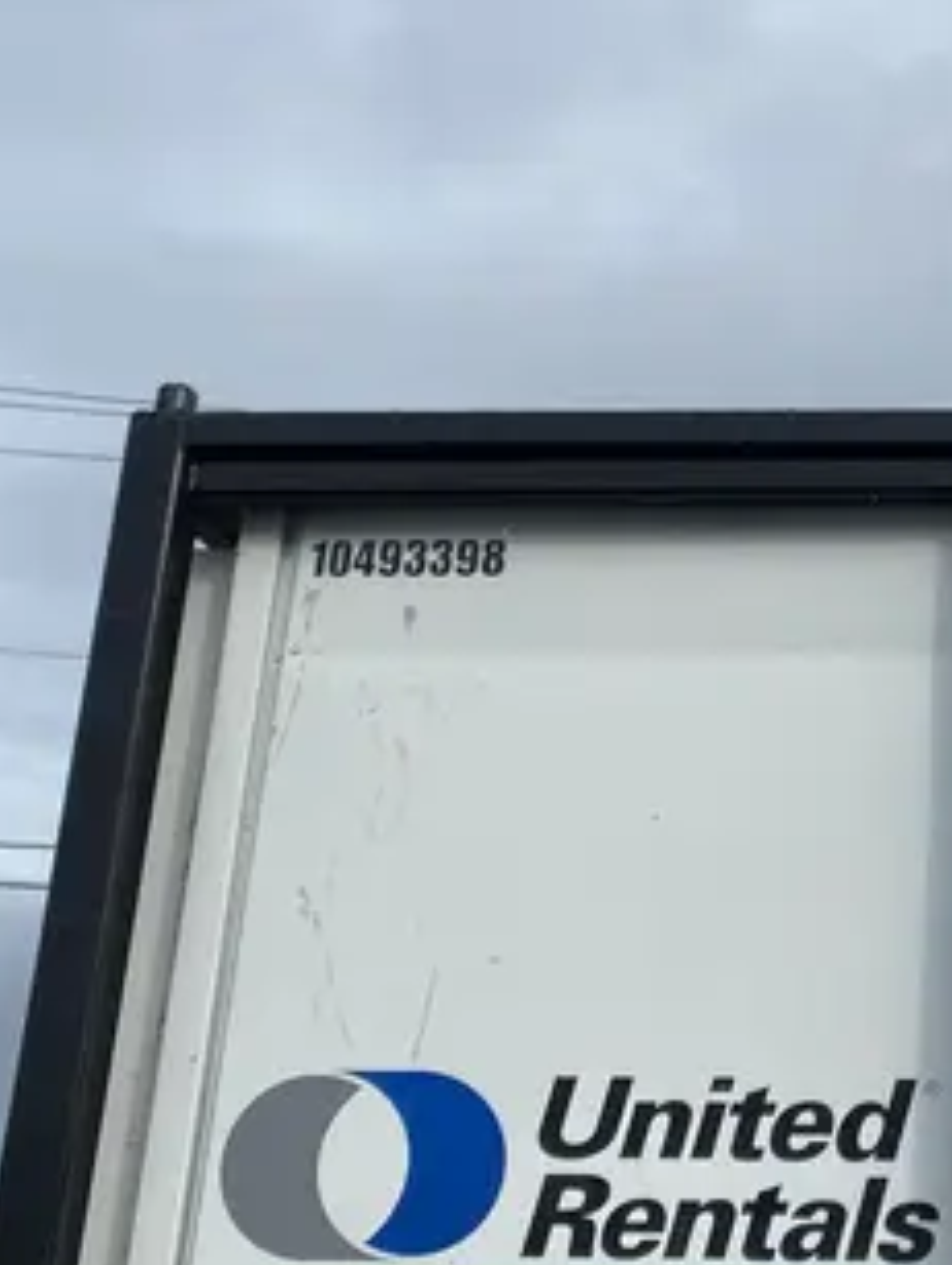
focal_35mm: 62
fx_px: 2269
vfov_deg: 31.1
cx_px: 1125
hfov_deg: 22.0
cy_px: 501
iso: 32
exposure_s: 1/3497
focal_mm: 4.25
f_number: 1.8
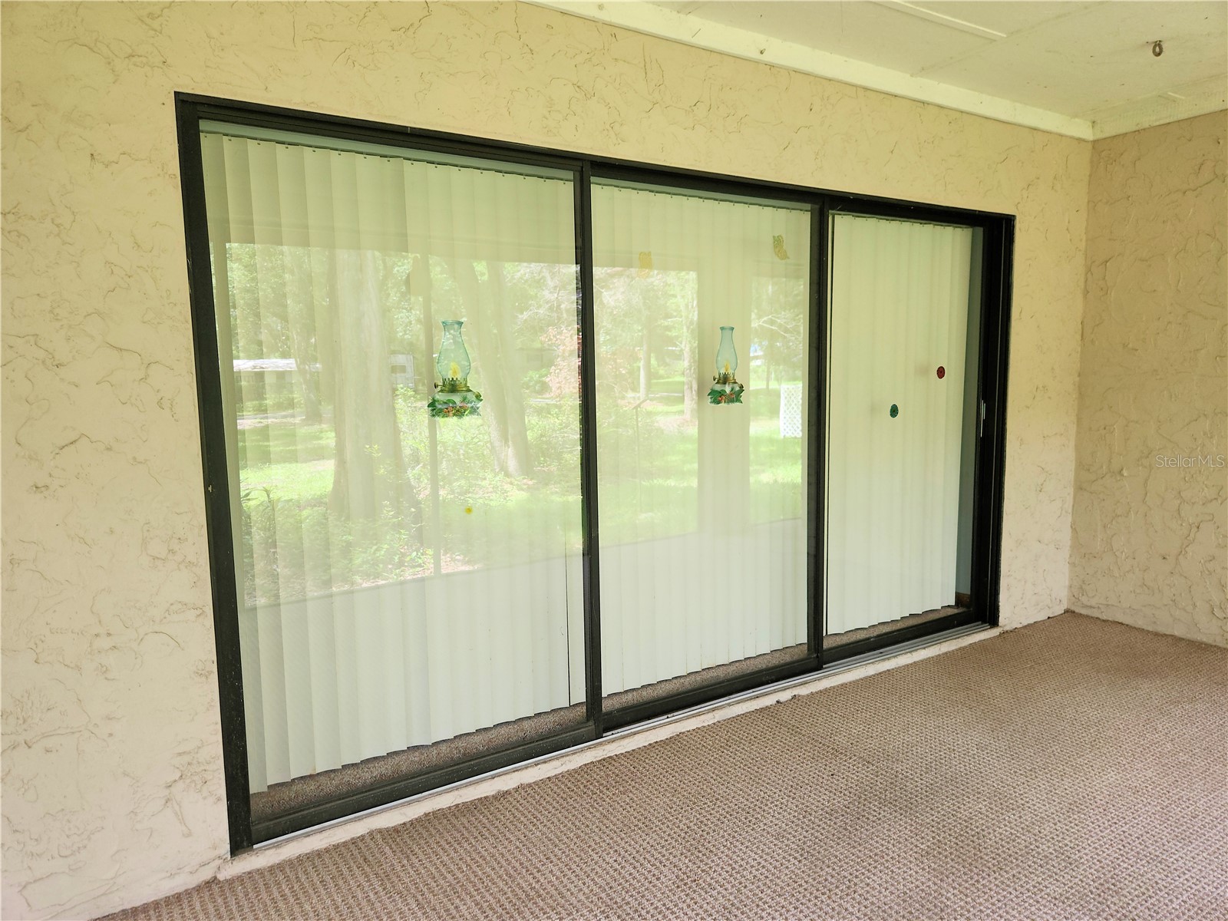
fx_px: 816
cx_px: 614
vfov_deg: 58.9
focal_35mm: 23
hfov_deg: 73.9
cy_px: 460
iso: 40
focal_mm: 5.4
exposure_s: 1/60
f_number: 1.8
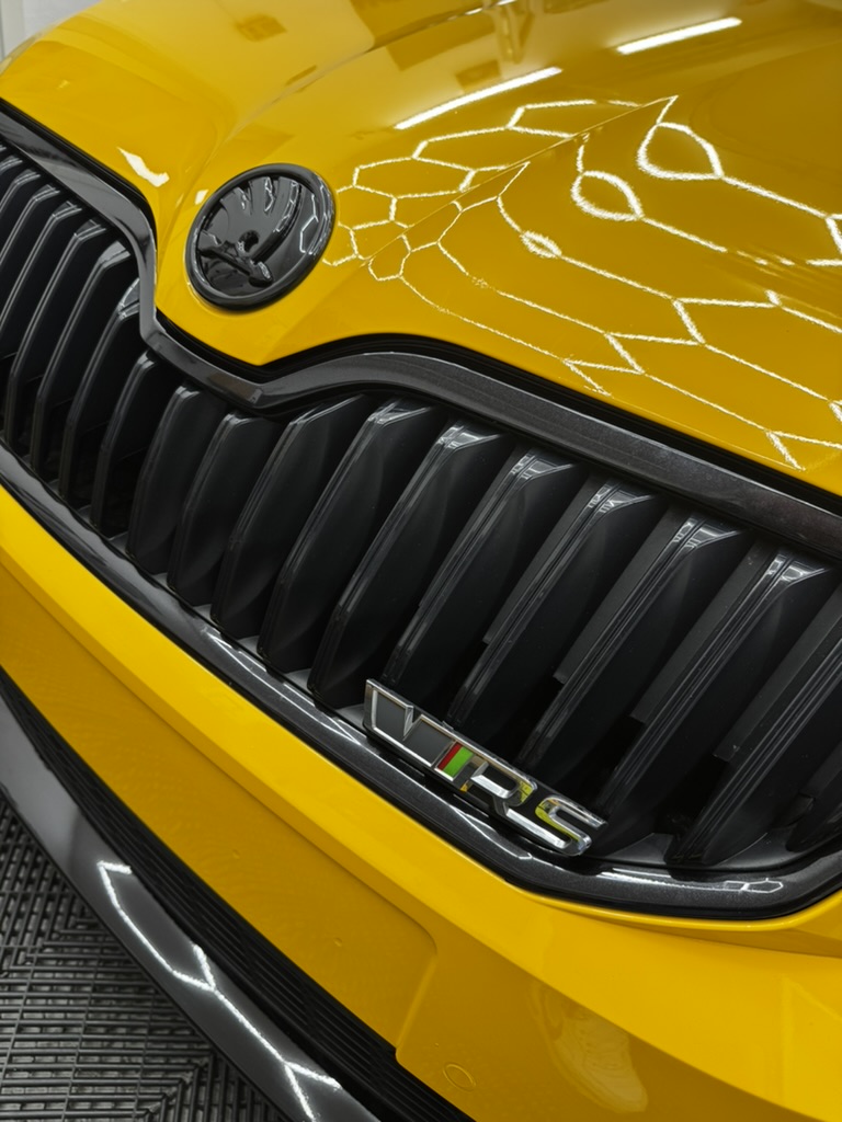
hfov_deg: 56.8
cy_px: 561
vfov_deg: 71.6
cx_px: 421
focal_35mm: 24
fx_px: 778
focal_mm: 6.76
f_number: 1.78
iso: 80
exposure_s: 1/100
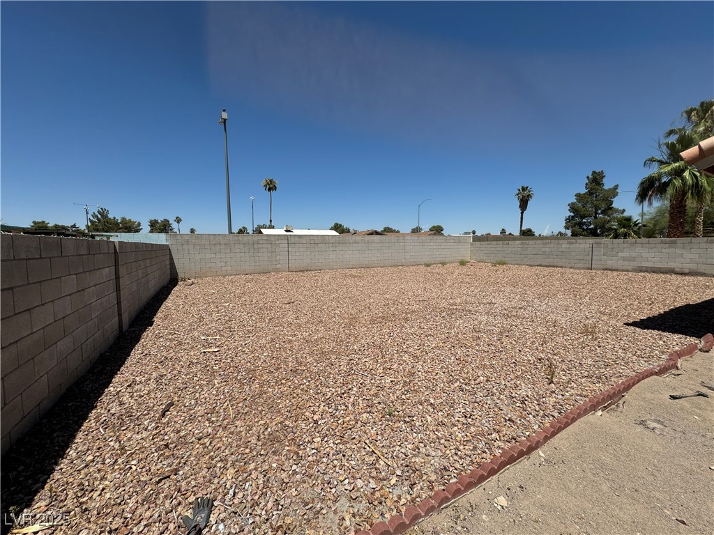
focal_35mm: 14
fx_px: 289
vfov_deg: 85.7
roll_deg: -0.3
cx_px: 357
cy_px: 268
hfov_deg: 102.1
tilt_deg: -4.9
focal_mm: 2.22
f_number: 2.2
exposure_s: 1/3906
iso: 50
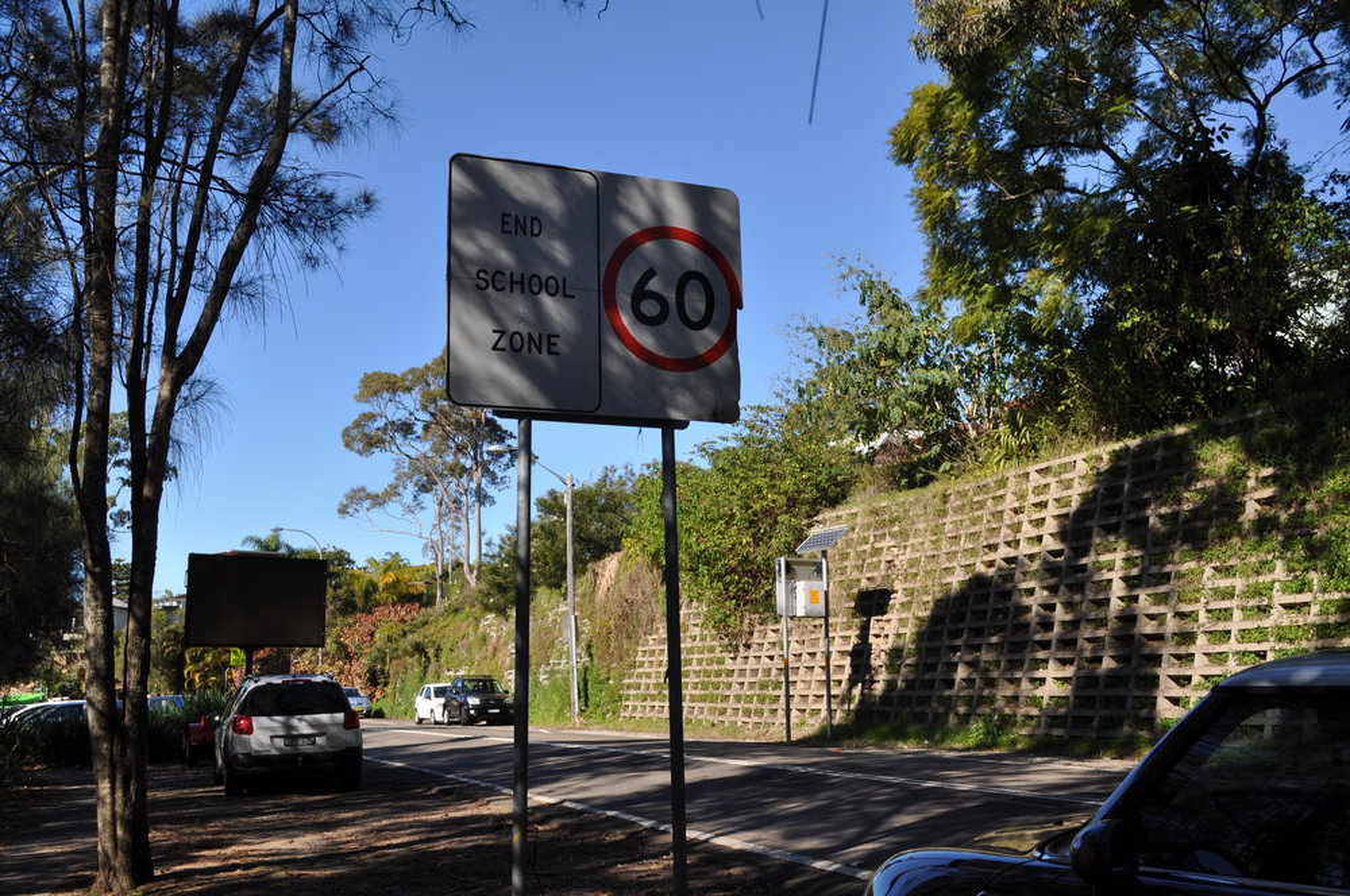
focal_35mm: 33
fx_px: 1236
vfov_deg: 39.9
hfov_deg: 57.3
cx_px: 675
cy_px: 448
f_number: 9
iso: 200
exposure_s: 1/320
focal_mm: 22
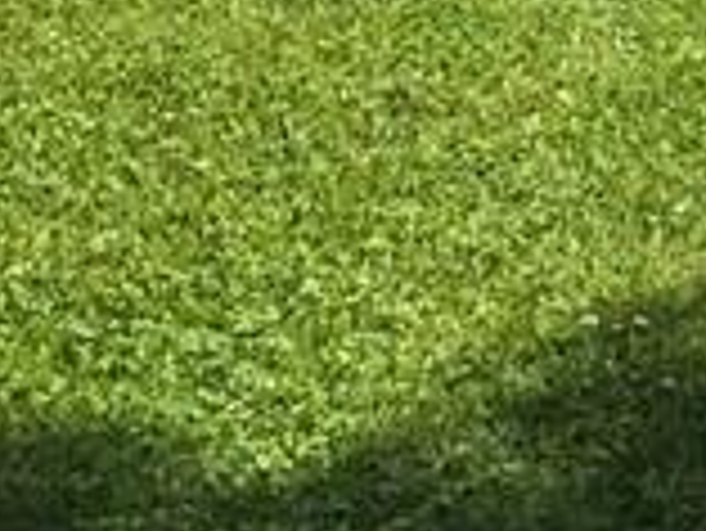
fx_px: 3858
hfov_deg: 9.0
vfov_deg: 7.0
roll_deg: -1.6
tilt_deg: -1.5
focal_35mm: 189
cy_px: -1116
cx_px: 1907
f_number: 2.2
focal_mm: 4.15
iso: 32
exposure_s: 1/898
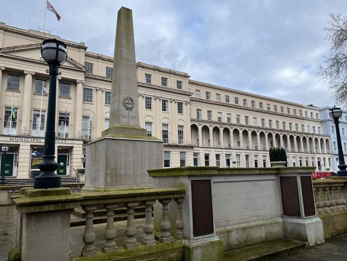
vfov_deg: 51.4
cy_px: 127
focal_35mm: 27
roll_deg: +0.6
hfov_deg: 65.3
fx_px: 271
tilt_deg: +9.1
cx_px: 172
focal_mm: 5.1
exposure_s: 1/1028
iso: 50
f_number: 1.6
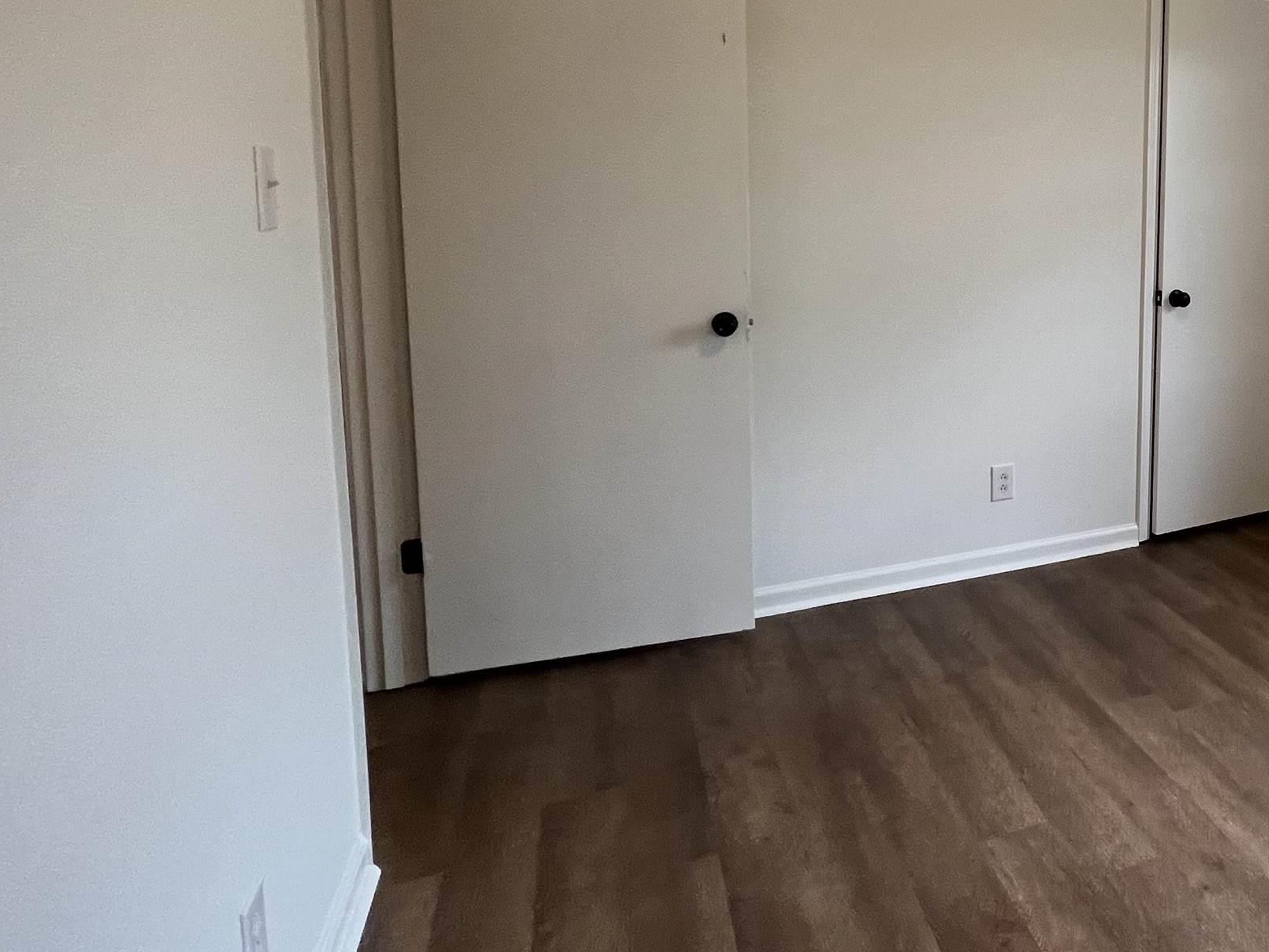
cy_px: 306
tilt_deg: -6.8
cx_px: 1205
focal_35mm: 25
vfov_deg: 53.6
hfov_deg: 56.7
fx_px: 917
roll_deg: -1.8
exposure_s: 1/120
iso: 200
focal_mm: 1.57
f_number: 1.8
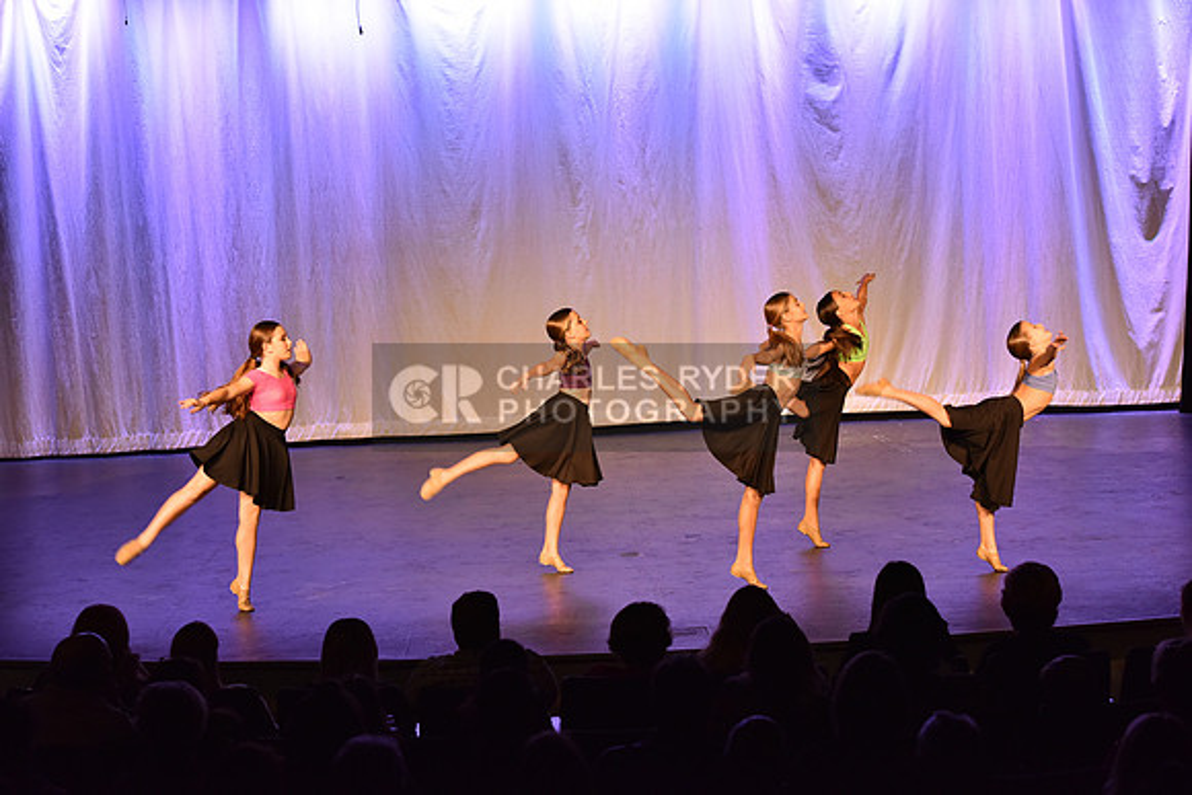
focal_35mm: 95
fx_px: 3146
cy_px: 398
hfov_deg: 21.5
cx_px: 596
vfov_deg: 14.4
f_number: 4.5
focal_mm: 95
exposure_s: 1/250
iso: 2000
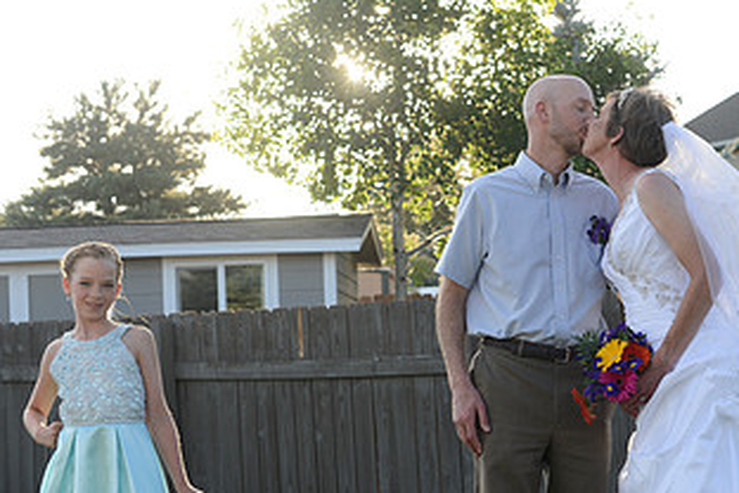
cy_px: 390
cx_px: 649
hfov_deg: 21.5
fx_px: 1909
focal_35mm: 93
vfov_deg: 14.6
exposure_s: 1/400
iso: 400
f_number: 5
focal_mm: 50
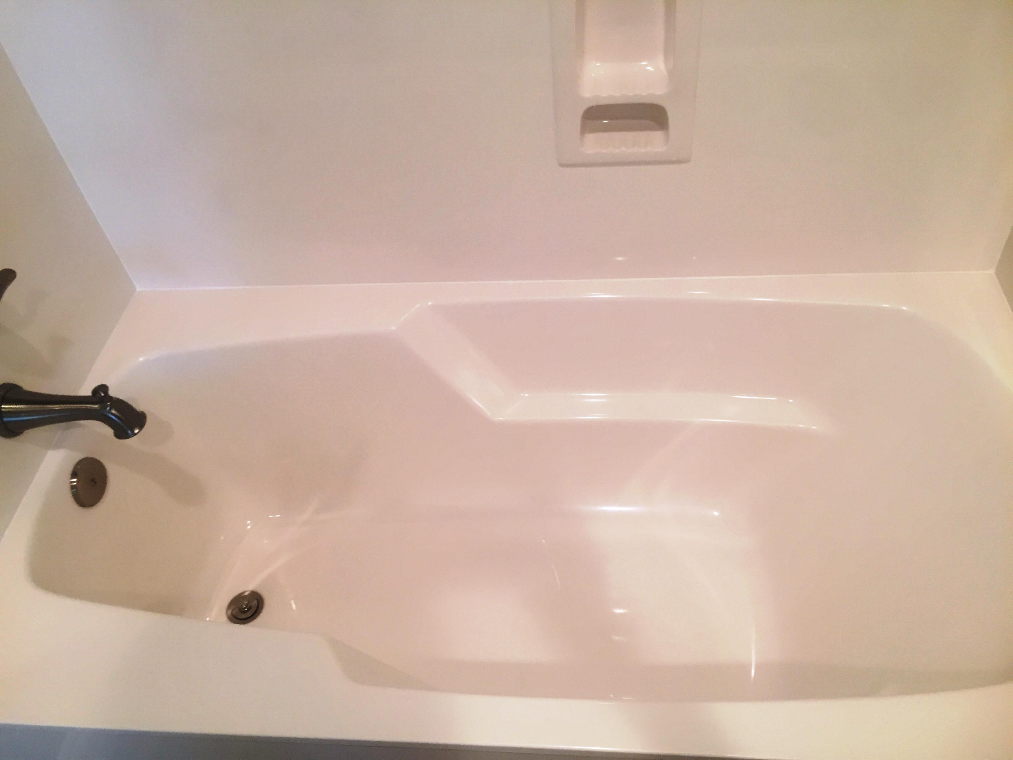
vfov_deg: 48.2
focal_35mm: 29
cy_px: 380
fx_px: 849
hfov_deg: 61.7
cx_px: 506
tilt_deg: -48.3
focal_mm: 4.15
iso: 64
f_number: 2.2
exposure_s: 1/30
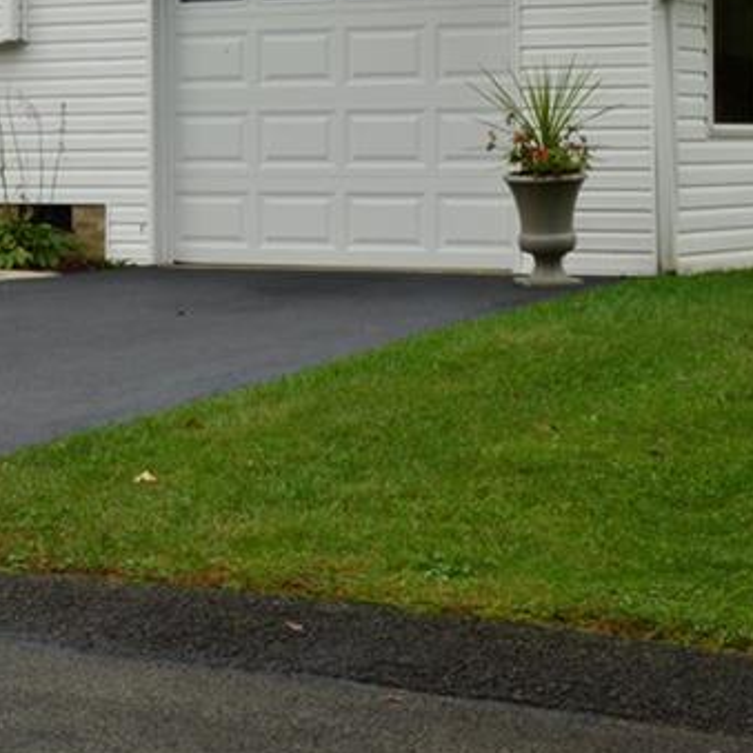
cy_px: 116
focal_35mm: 100
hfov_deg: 17.2
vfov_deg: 17.2
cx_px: 122
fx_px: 2461
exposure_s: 1/30
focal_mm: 26
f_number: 22
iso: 200
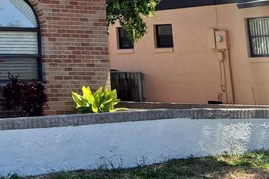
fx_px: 747
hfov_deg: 18.2
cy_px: -60
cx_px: -136
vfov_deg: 13.2
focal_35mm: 100
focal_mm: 4.6
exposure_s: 1/1016
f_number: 2
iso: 32
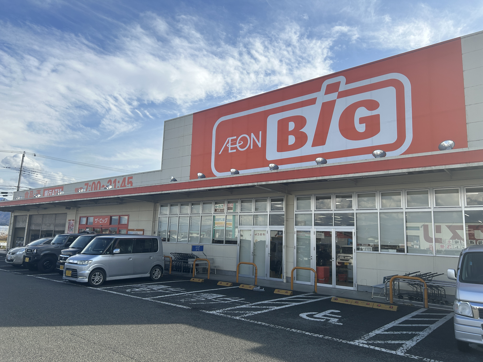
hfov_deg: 67.3
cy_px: 181
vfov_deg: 53.1
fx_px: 363
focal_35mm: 26
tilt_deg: +9.1
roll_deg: -1.8
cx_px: 242
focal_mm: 5.7
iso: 50
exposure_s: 1/3571
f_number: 1.5
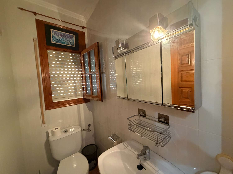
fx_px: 94
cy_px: 87
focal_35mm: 14
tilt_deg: -2.9
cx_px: 116
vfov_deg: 85.7
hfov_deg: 102.1
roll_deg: +3.9
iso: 800
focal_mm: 2.22
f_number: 2.2
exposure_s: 1/50
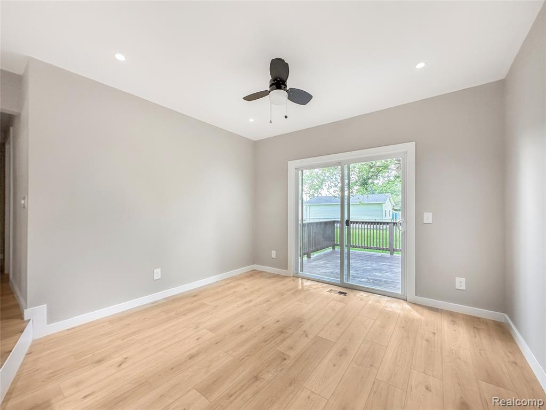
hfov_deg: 102.1
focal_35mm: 14
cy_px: 205
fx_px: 221
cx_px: 273
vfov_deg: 85.7
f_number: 2.2
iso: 100
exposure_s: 1/120
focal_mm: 2.22
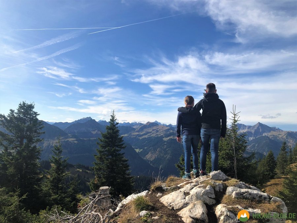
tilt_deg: +5.7
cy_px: 112
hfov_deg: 63.4
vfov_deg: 49.7
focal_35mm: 28
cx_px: 148
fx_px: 240
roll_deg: -2.2
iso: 20
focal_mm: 3.99
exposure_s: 1/3003
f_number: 1.8
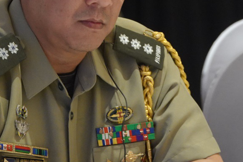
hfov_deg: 3.5
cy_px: 28
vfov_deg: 2.3
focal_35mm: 591
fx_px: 3989
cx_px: 281
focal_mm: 73.24
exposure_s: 1/60
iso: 800
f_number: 4
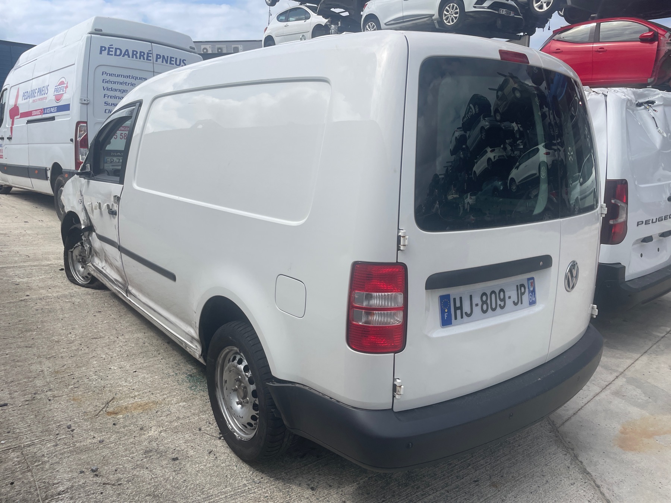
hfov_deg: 67.3
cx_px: 336
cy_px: 252
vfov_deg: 53.1
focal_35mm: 26
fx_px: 504
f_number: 1.6
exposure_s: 1/4292
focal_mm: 4.2
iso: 32
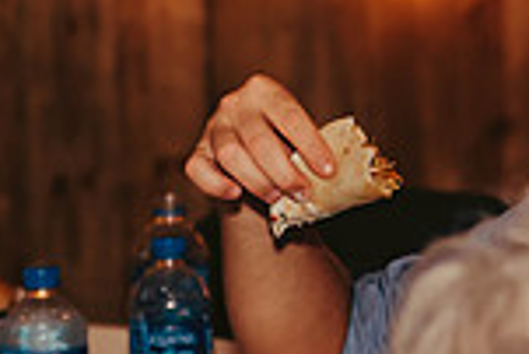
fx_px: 4236
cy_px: 30
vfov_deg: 4.8
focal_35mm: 288
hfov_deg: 7.1
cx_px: 673
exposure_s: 1/200
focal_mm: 75
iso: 800
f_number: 2.8
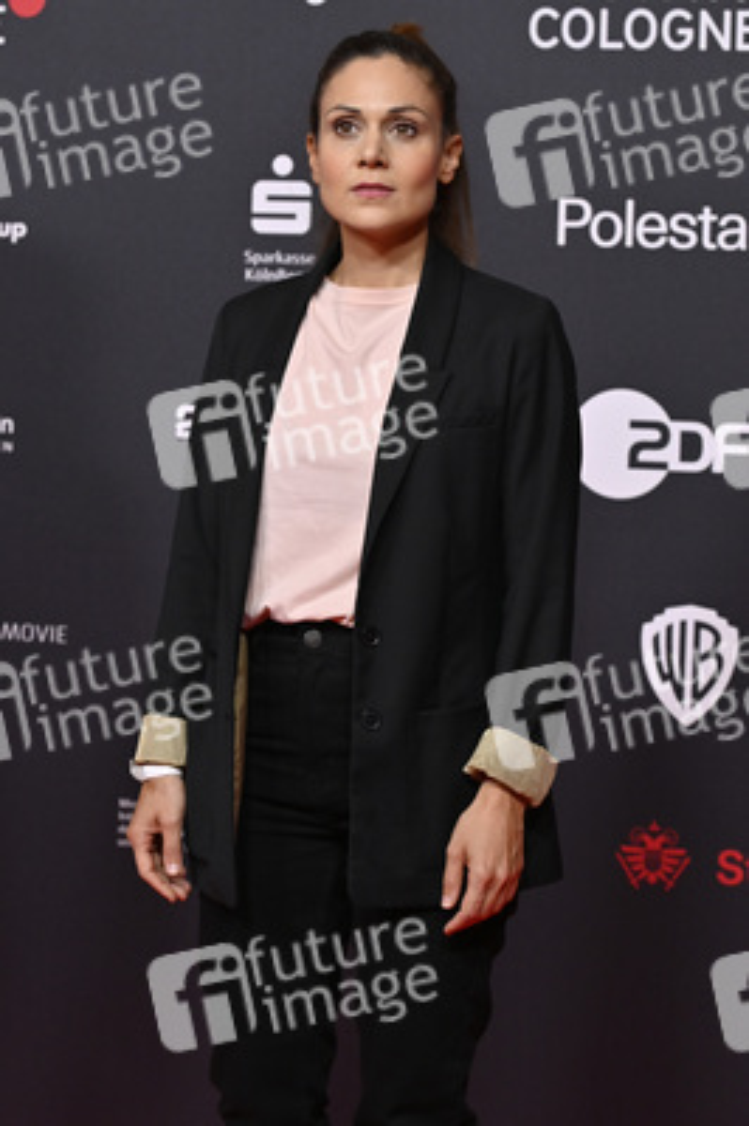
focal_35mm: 70
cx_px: 374
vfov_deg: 28.9
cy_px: 563
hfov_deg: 19.4
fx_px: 2188
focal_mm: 70
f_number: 5
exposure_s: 1/320
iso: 1250
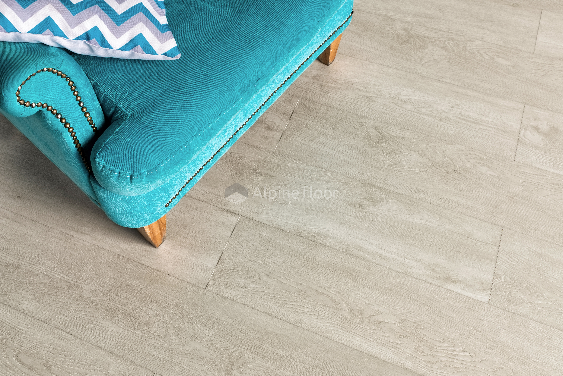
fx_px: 563
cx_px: 282
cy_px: 188
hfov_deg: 53.1
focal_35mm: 36
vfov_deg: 36.9
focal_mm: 36
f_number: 14
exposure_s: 10
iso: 100
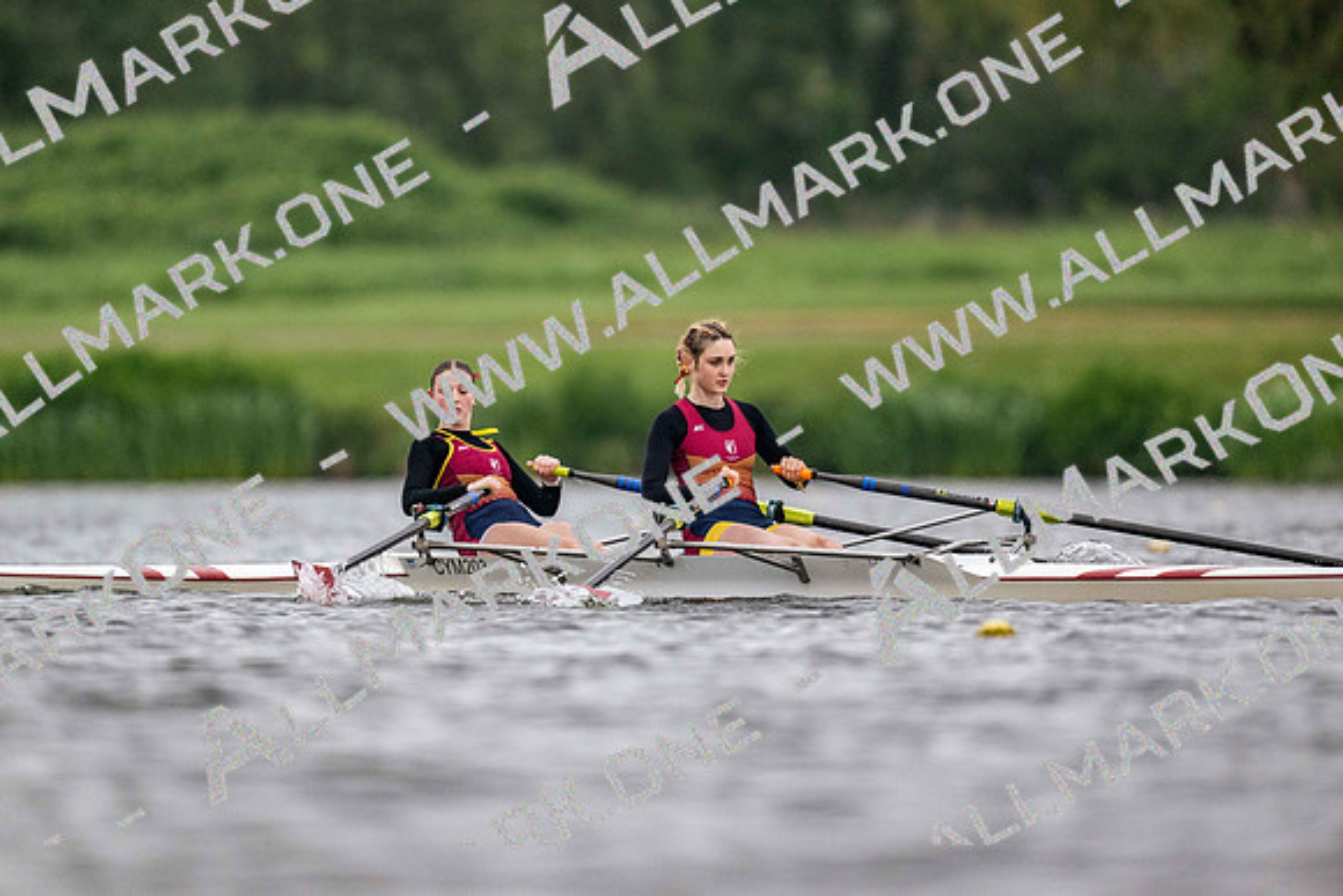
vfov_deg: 2.3
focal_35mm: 600
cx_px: 672
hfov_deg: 3.4
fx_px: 22388
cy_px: 448
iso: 2800
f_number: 4
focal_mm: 600
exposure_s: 1/2000
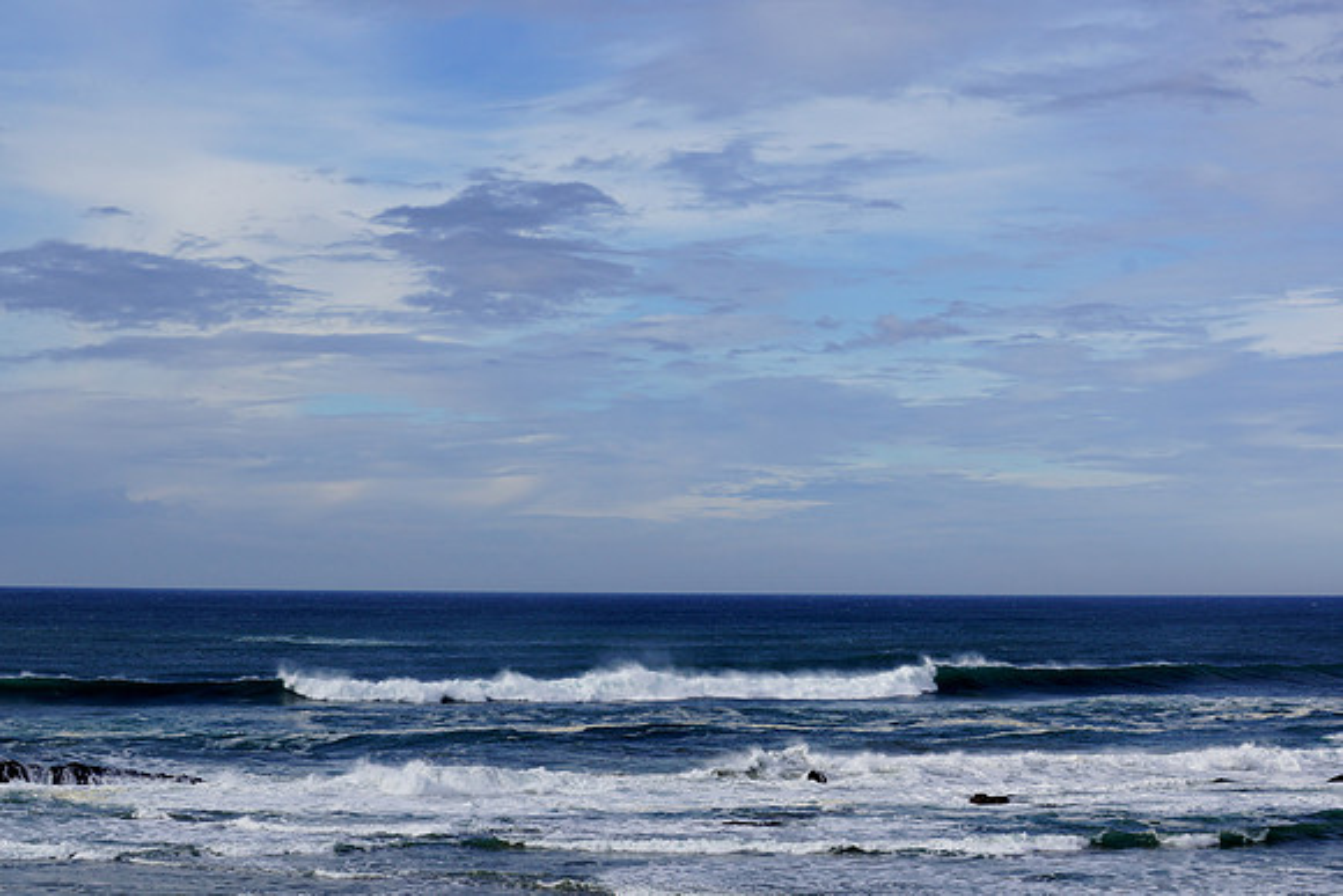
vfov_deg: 16.6
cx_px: 672
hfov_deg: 24.6
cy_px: 448
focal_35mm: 82
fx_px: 3078
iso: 100
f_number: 13
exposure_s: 1/250
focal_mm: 55
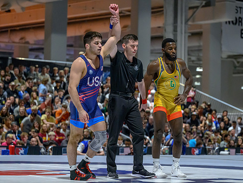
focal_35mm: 122
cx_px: 131
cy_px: 97
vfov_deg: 12.2
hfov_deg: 16.1
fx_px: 857
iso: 8000
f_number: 2.8
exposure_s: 1/640
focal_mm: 88
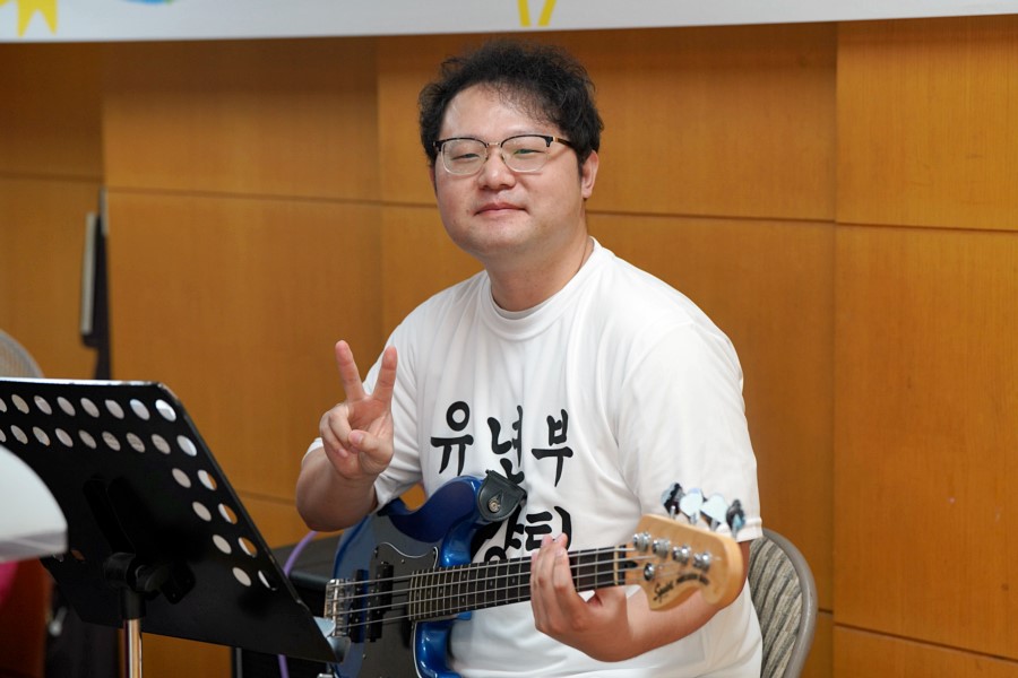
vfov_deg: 15.7
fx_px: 2460
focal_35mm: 87
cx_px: 509
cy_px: 339
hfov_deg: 23.4
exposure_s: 1/160
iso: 1250
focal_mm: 87
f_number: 4
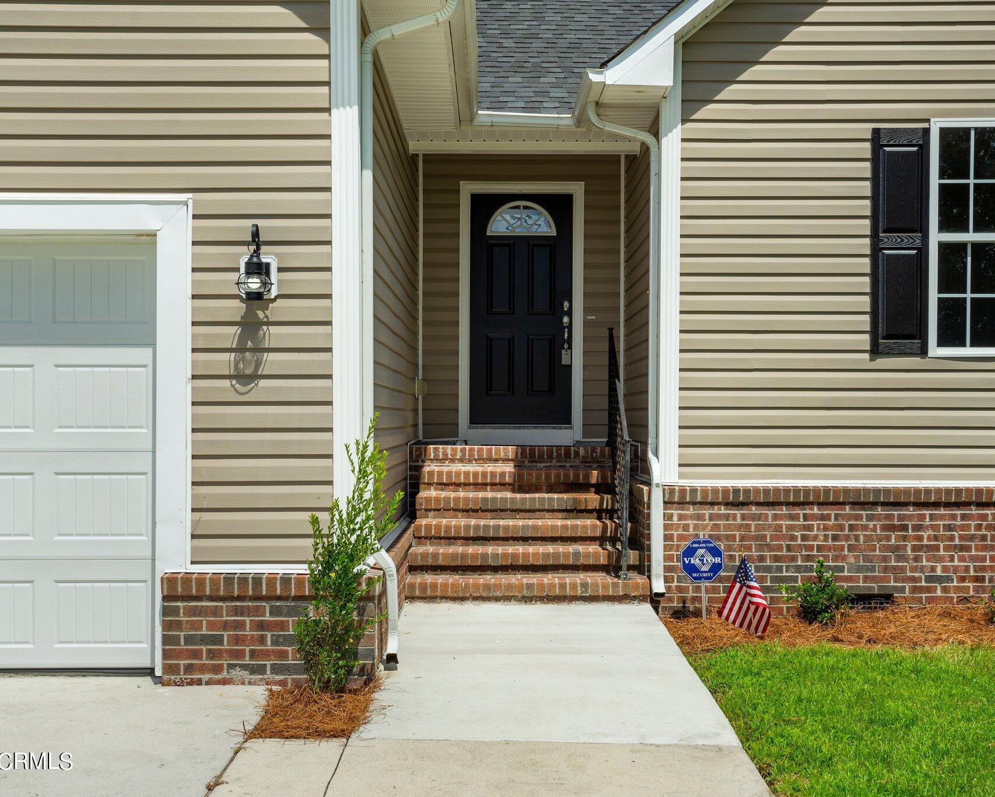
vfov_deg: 34.2
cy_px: 398
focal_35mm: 44
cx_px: 504
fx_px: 1296
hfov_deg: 42.0
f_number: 8
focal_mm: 39
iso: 125
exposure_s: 1/500
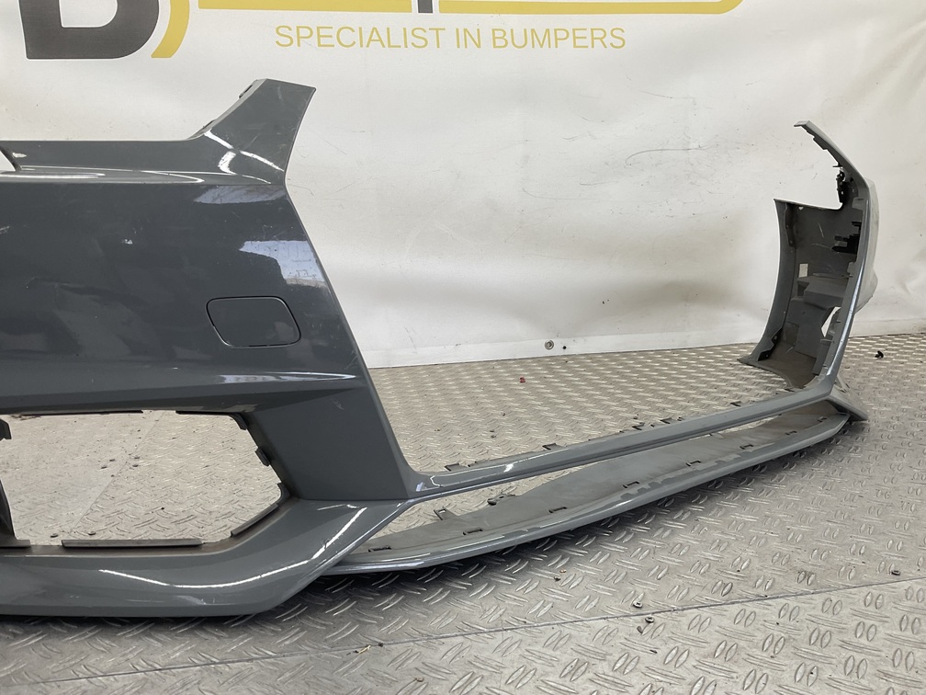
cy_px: 348
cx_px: 463
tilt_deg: -11.5
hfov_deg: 61.7
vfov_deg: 48.2
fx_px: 776
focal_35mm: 29
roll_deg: +0.5
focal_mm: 3
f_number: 1.8
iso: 25
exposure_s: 1/120
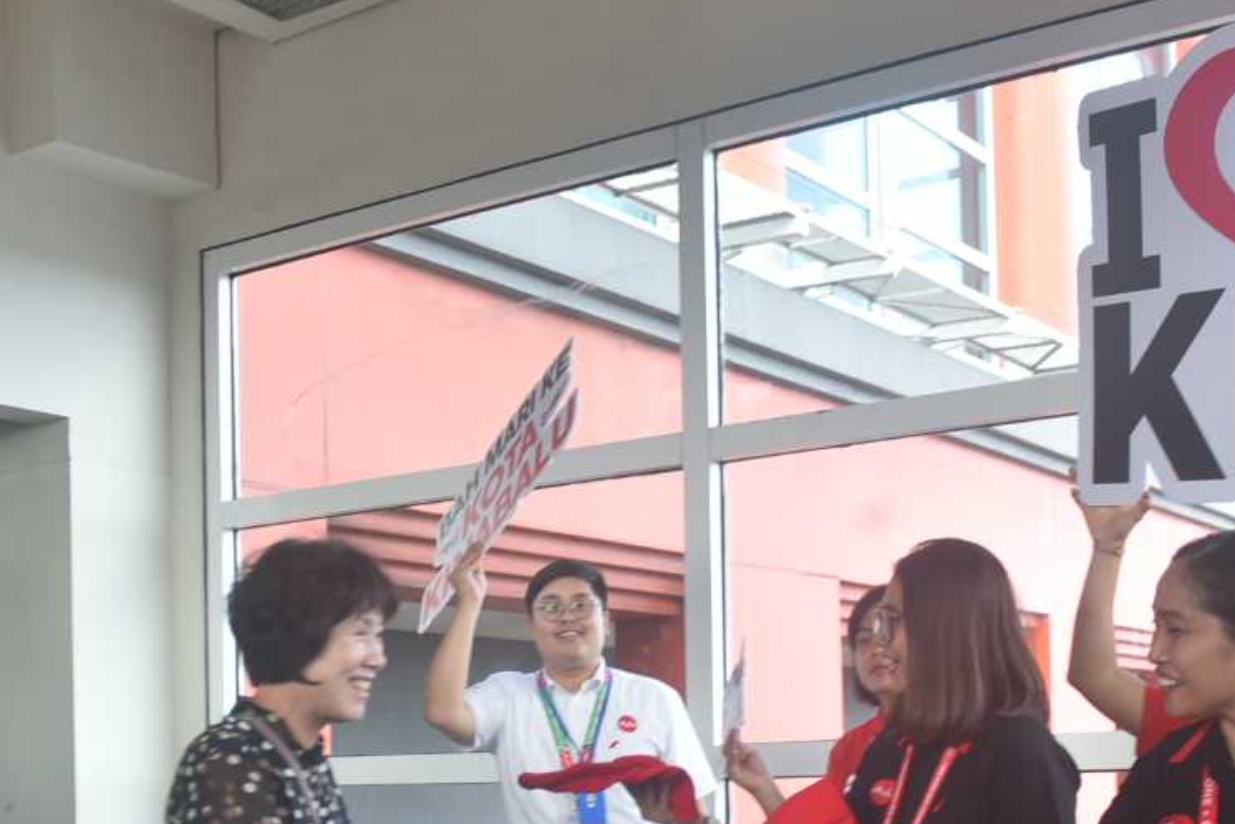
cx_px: 494
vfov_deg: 15.5
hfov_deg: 23.3
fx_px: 2985
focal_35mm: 87
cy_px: 806
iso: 800
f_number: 2.8
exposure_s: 1/200
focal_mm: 40
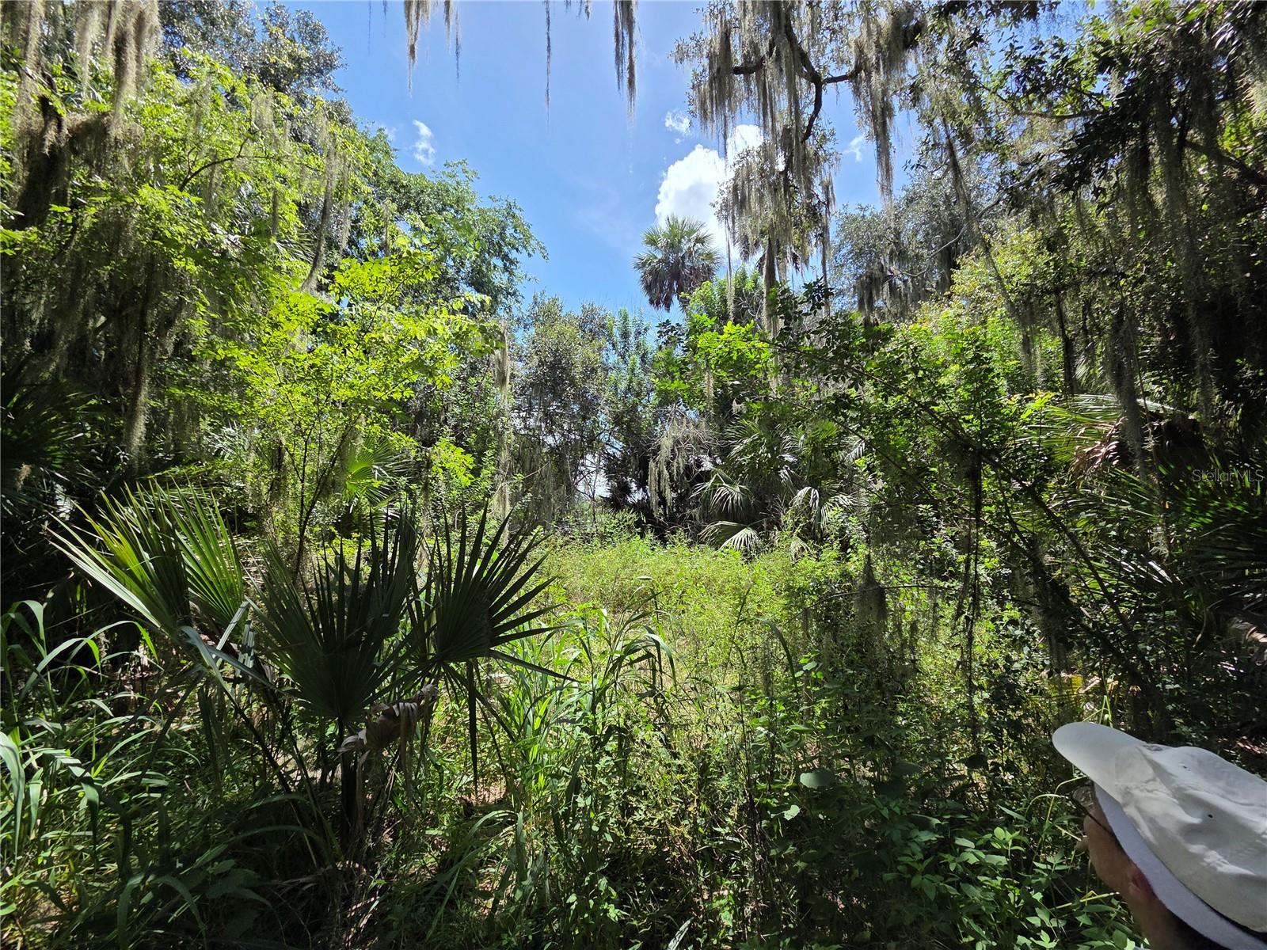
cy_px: 475
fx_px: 476
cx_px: 634
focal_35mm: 13
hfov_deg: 106.2
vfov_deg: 89.9
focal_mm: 2.2
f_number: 2.2
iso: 50
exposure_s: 1/1199
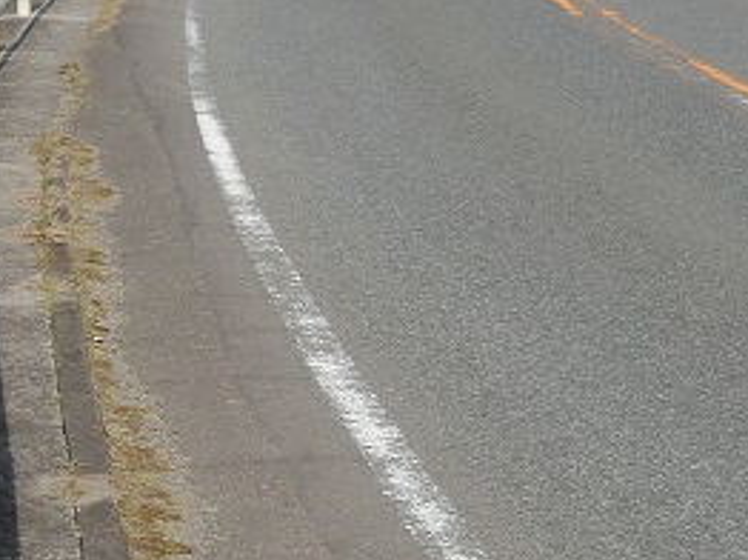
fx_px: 3433
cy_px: 394
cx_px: -377
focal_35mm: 159
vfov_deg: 9.3
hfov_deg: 11.9
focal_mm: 9.3
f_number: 4.7
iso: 80
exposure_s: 1/640
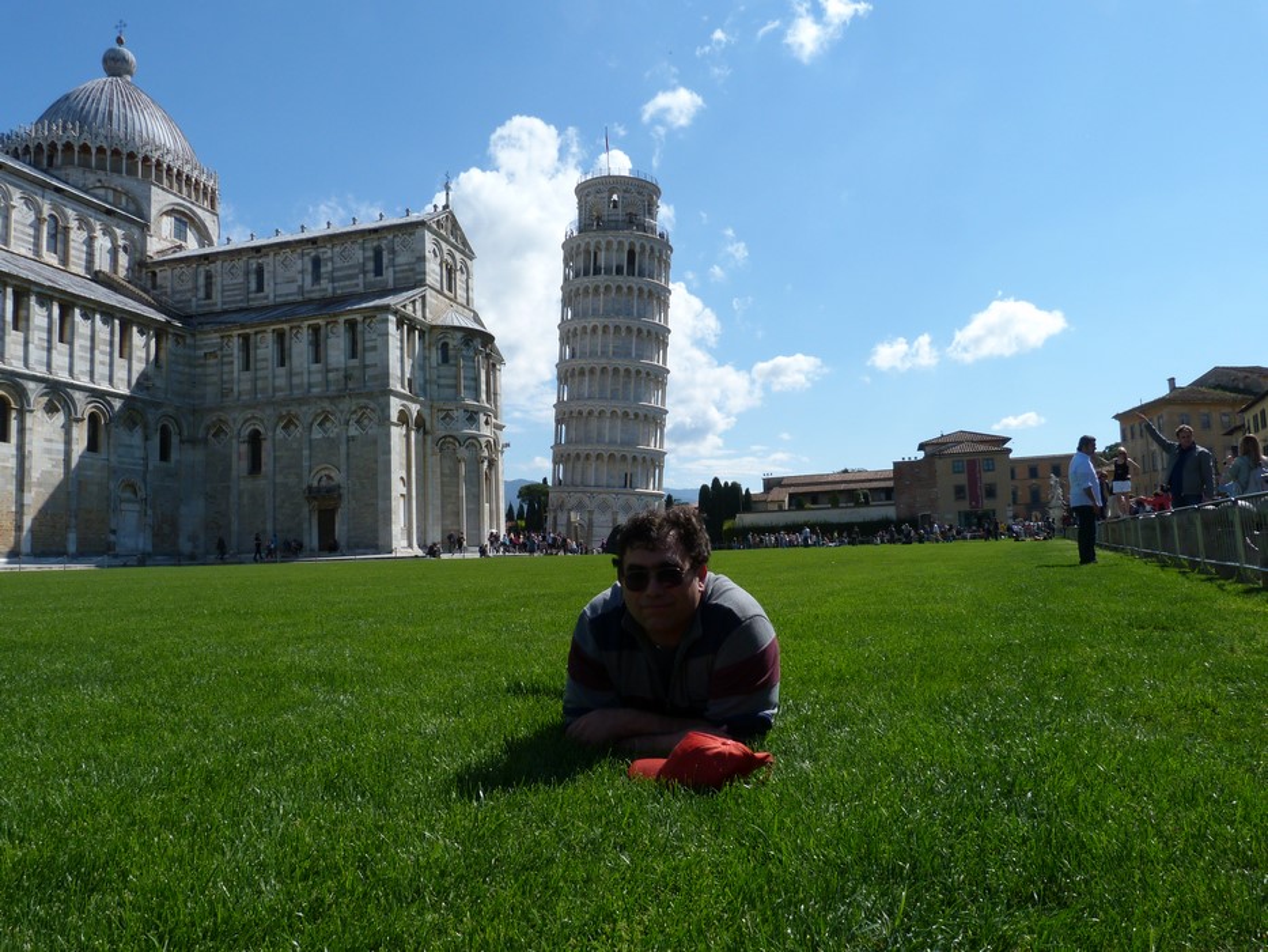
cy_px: 476
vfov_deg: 54.9
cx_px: 634
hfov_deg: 69.4
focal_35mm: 25
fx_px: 916
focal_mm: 4.5
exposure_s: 1/400
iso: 80
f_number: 5.6
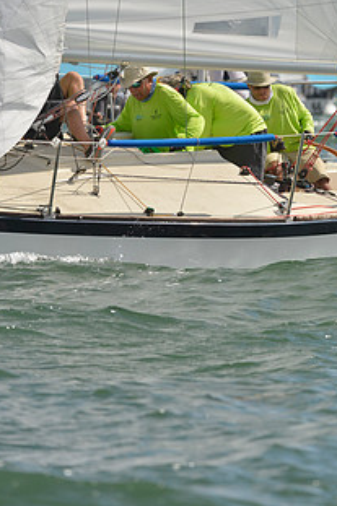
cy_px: 98
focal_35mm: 523
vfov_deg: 3.9
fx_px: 7351
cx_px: 243
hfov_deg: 2.6
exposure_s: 1/1000
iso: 200
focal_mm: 280
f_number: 7.1
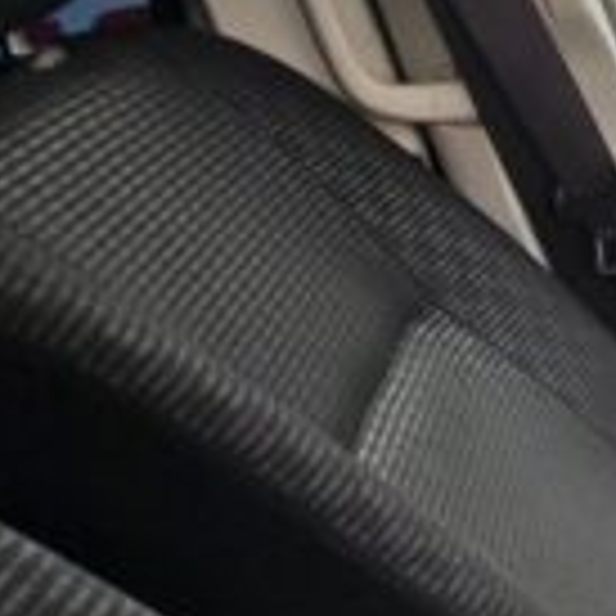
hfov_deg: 14.9
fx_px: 1349
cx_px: 1493
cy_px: 324
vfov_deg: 25.7
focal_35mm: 67
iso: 100
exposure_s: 1/50
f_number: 2.2
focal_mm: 2.2
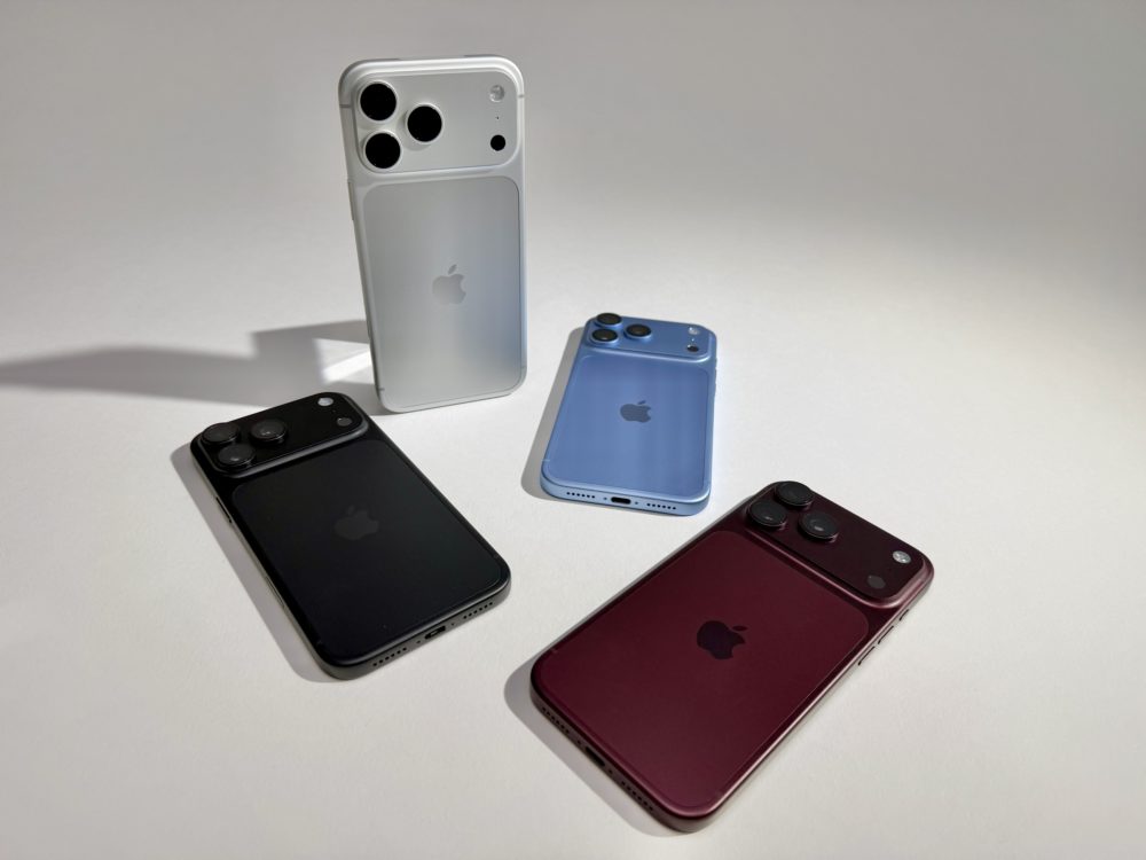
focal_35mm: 24
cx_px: 573
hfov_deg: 71.6
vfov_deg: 56.8
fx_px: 795
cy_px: 430
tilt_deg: -36.2
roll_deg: -2.3
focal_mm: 6.76
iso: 80
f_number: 1.78
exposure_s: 1/1005
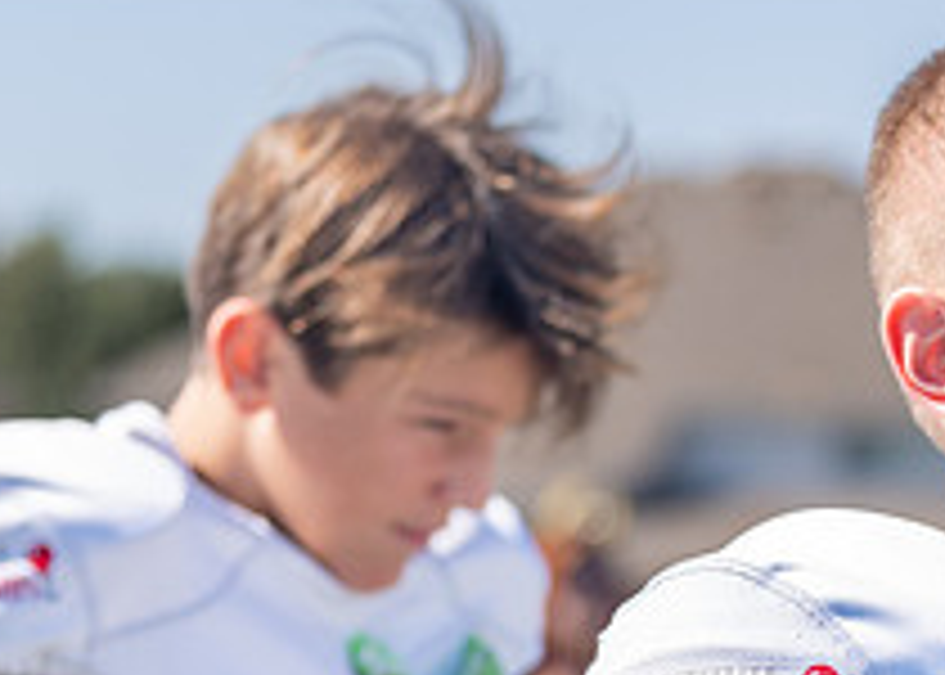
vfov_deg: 6.7
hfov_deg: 9.4
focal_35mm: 212
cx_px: 991
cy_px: 849
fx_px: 5690
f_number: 2.8
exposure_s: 1/1250
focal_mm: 70
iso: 100
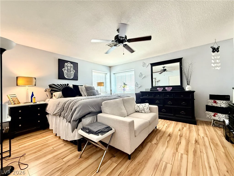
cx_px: 117
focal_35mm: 14
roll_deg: +1.0
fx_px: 95
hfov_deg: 102.1
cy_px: 88
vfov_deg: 85.7
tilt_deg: +1.0
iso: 640
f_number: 2.2
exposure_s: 1/120
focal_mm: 2.22
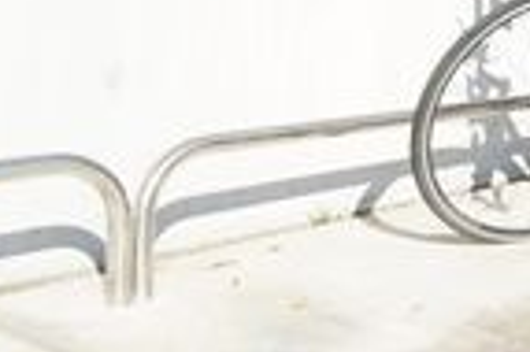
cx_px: 827
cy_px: -93
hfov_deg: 17.8
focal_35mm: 101
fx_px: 1485
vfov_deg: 13.1
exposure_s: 1/100
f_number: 9
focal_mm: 16
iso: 100
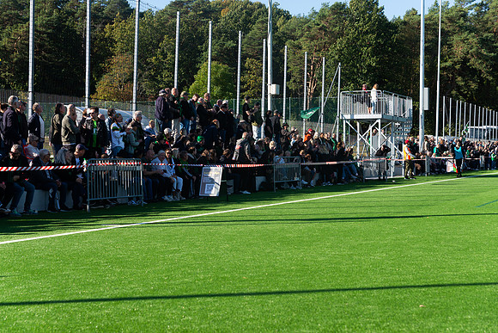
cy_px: 166
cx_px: 249
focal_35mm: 65
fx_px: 899
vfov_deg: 20.9
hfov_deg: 31.0
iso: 560
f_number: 4
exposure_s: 1/1600
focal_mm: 65
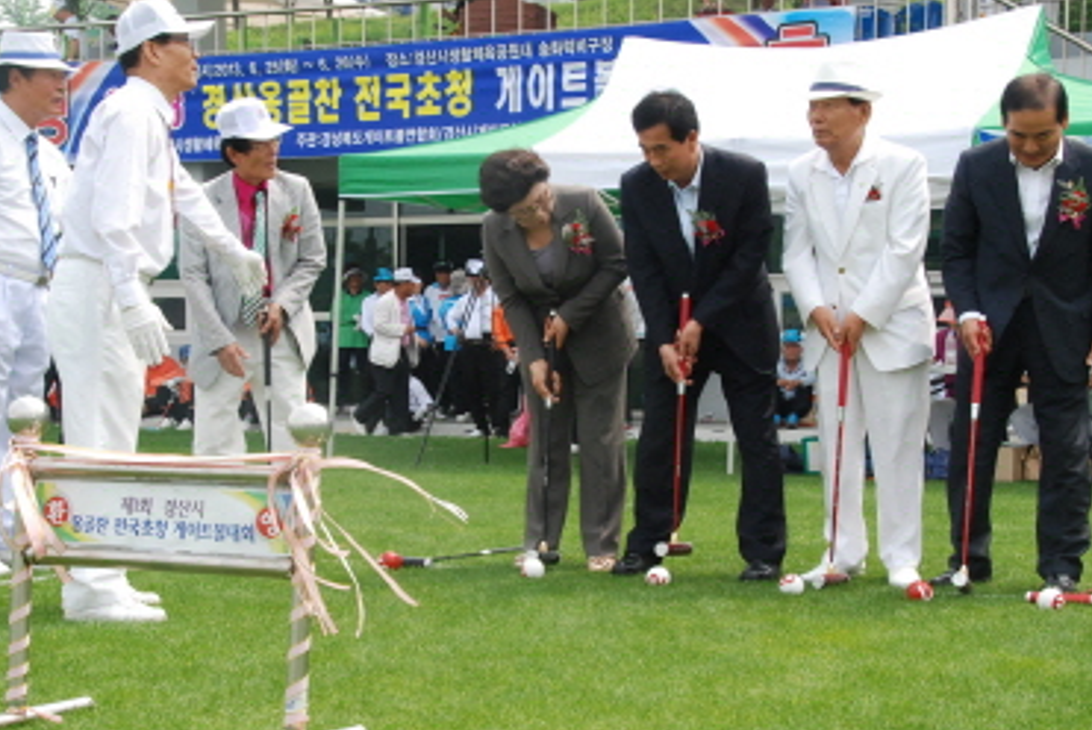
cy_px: 415
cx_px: 556
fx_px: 2145
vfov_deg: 19.3
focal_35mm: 71
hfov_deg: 28.6
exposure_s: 1/500
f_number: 11
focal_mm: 35
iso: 800
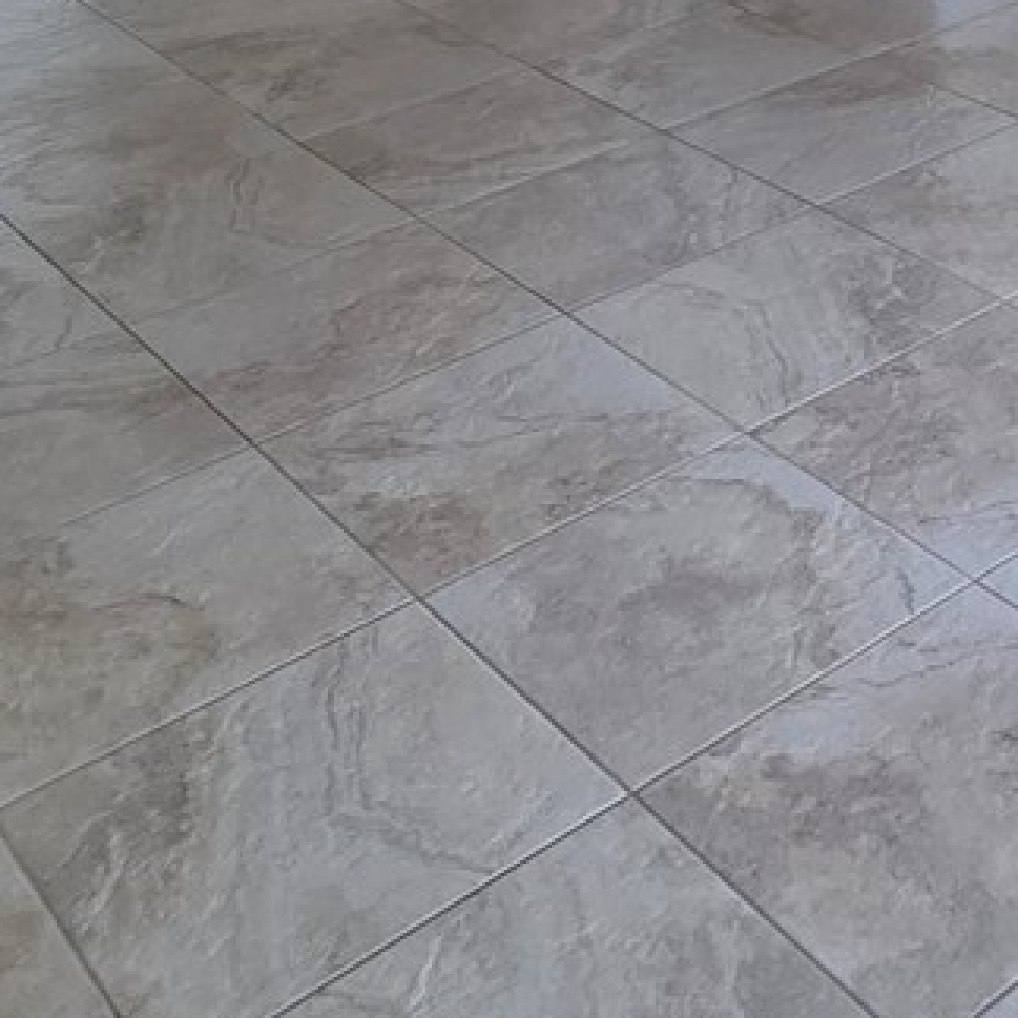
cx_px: 1122
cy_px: -473
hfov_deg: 27.5
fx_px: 1896
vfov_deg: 24.2
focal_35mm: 57
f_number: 1.9
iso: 250
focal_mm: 2.2
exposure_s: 1/120
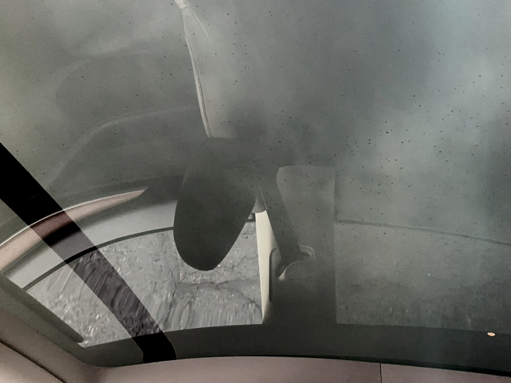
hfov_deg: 60.0
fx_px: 443
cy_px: 192
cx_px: 256
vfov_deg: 46.8
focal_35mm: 30
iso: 160
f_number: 1.8
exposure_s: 1/60
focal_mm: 3
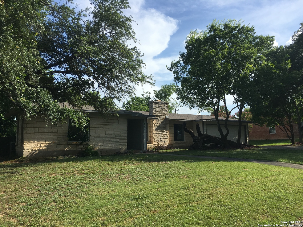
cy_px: 114
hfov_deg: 61.7
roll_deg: +0.5
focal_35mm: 29
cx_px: 152
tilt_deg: +9.1
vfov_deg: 48.2
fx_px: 254
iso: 25
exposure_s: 1/1241
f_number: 2.2
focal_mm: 4.15
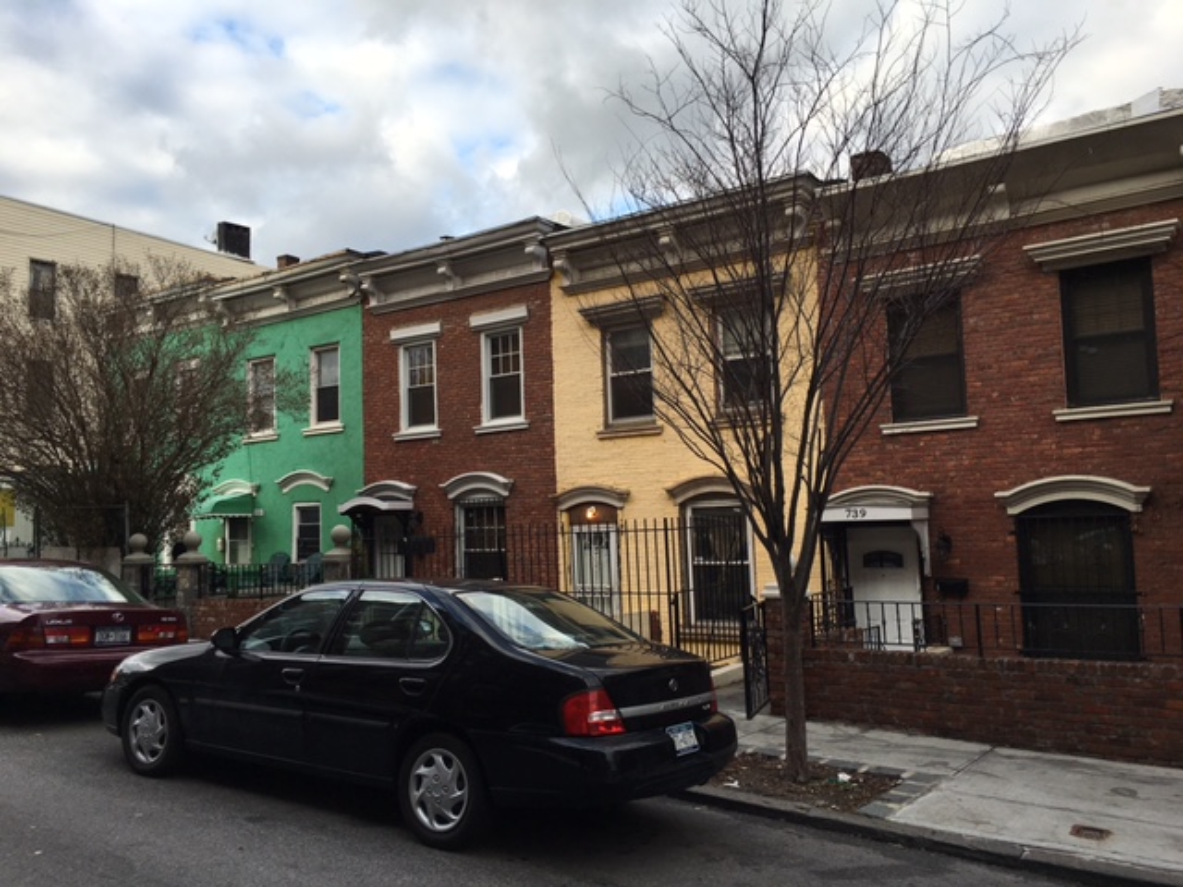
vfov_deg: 48.2
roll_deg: +2.1
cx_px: 592
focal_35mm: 29
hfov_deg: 61.7
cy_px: 444
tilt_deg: +4.4
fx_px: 991
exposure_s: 1/434
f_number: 2.2
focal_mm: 4.15
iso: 25
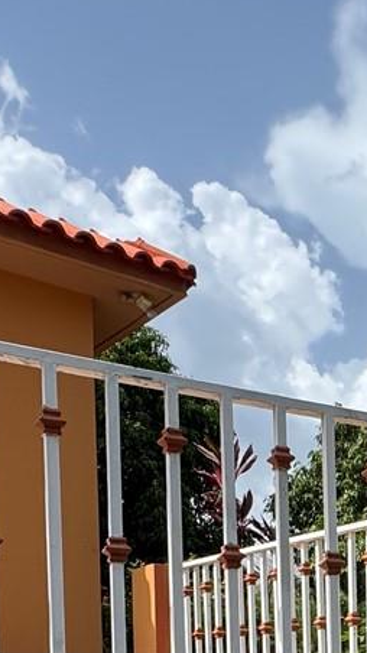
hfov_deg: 19.8
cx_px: 517
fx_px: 935
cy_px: 734
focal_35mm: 54
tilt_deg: -3.8
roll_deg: -0.9
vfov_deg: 33.2
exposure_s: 1/1299
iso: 50
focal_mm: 2.22
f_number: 2.2
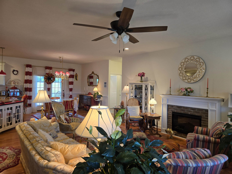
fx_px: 154
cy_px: 87
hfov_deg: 73.9
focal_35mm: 23
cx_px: 116
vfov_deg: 58.9
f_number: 1.8
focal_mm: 5.4
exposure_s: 1/120
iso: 100
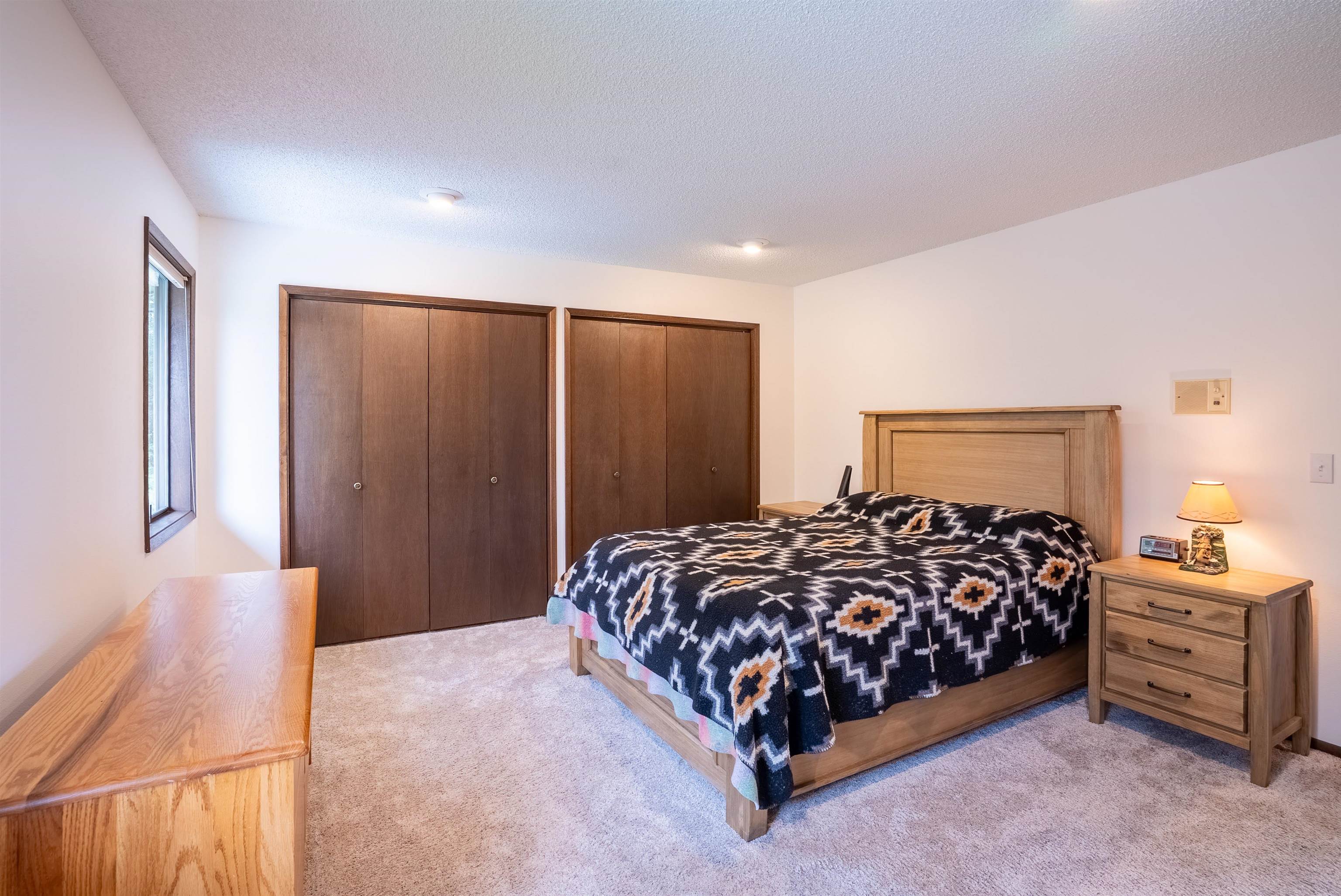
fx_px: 596
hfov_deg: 96.7
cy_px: 448
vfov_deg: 73.8
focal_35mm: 16
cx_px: 670
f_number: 8
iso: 400
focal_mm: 16
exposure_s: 1/100
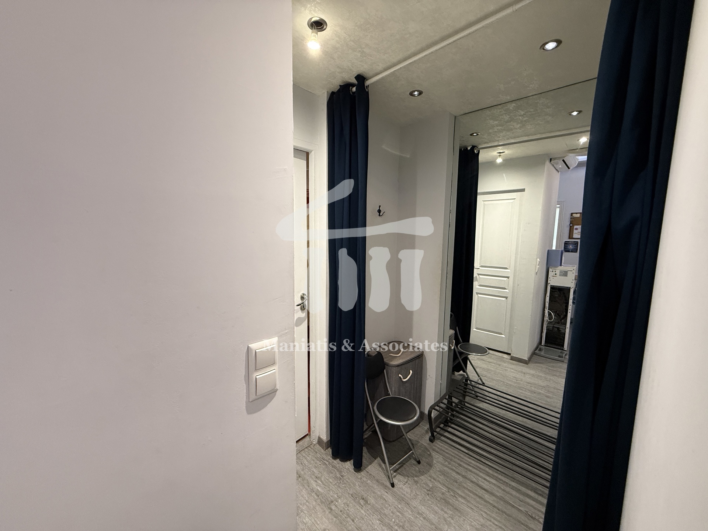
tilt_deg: -6.2
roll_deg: -0.8
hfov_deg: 102.1
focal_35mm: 14
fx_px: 286
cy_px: 266
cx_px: 354
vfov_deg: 85.7
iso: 320
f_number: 2.2
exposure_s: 1/50
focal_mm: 2.22
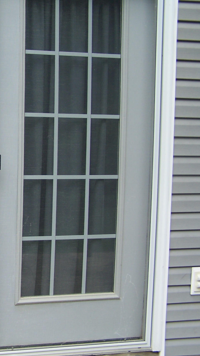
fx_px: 528
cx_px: -30
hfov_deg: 20.3
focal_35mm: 56
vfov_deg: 37.2
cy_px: 176
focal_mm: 6.3
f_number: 2.8
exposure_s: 1/500
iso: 80
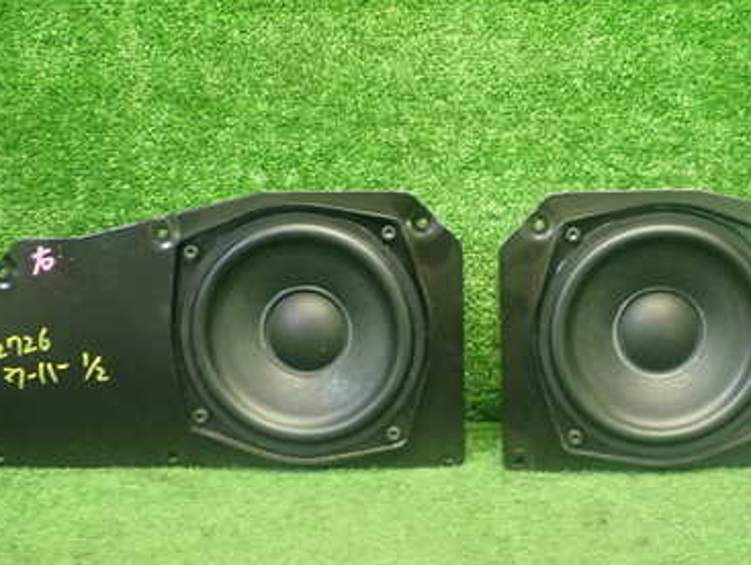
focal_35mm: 49
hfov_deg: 38.5
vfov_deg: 29.5
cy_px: 375
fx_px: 1064
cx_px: 487
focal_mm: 5.4
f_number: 2.3
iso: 320
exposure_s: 1/30
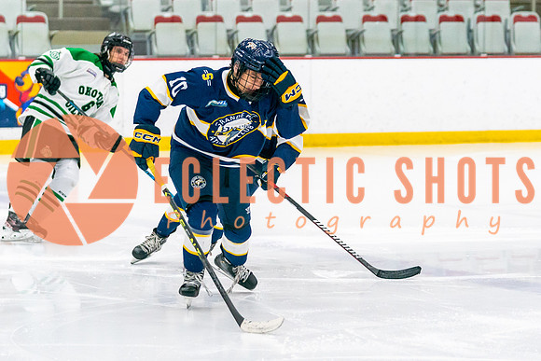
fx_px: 2711
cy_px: 207
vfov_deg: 7.6
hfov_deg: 11.4
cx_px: 305
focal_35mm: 180
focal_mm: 95
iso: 3200
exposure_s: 1/1250
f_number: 2.8
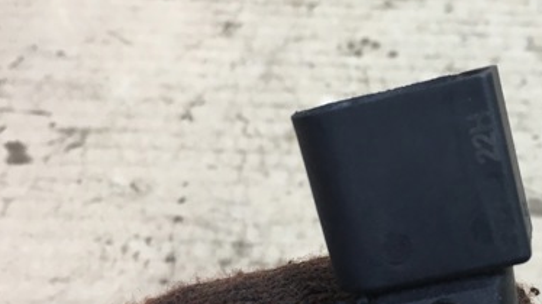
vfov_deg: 22.2
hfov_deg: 36.9
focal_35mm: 54
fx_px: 776
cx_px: 448
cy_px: 185
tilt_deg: -46.6
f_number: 2.2
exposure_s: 1/33
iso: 80
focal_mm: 4.15
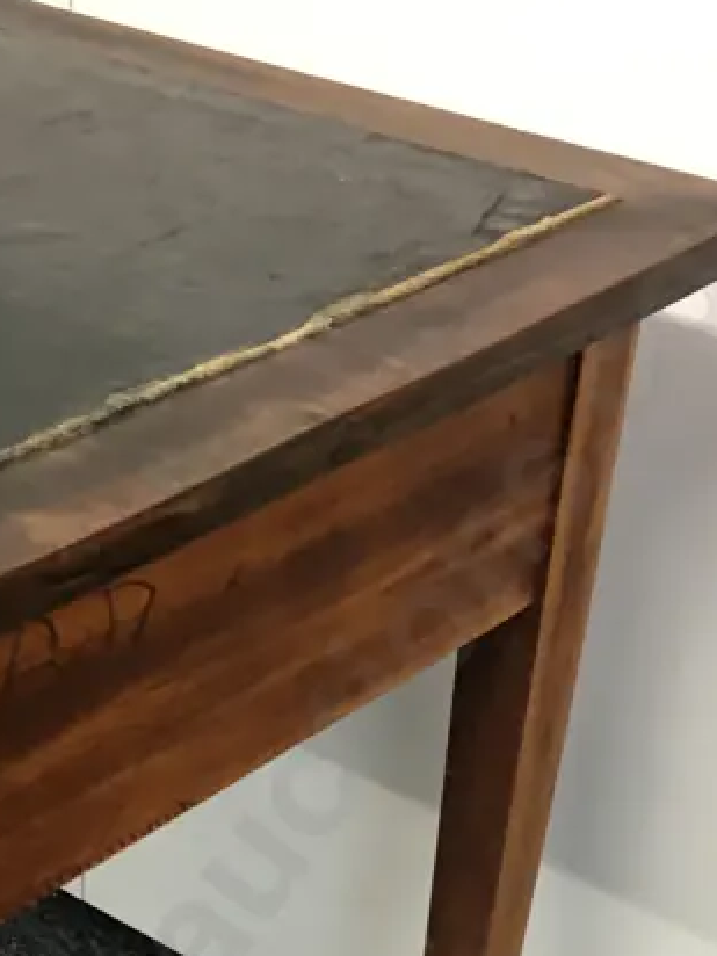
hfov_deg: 20.2
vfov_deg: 25.2
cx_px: 128
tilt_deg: -39.8
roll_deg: -0.6
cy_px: 1037
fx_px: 1988
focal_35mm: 72
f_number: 2.2
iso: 100
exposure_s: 1/17
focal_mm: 4.15
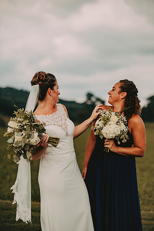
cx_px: 77
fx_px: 706
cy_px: 116
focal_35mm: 110
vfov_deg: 18.6
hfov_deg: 12.5
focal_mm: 110
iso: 200
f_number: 2.8
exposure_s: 1/1000
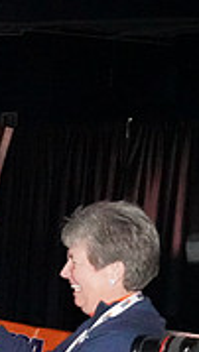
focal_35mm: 102
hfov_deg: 9.7
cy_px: 314
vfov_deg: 20.5
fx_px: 955
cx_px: -357
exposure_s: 1/800
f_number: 5.6
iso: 20000
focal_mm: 20
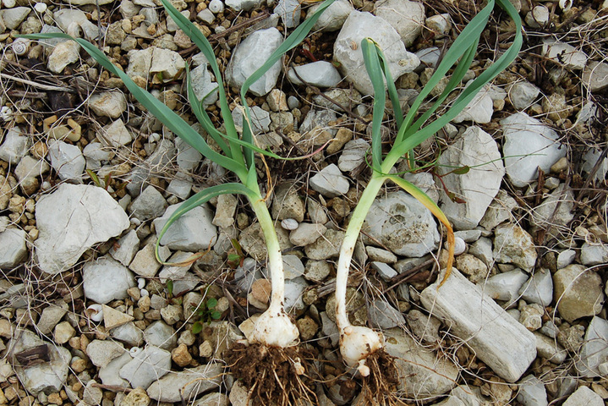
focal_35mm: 39
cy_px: 203
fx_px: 659
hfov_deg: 49.5
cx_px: 304
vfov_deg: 34.2
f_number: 7.1
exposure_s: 1/200
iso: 200
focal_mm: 26
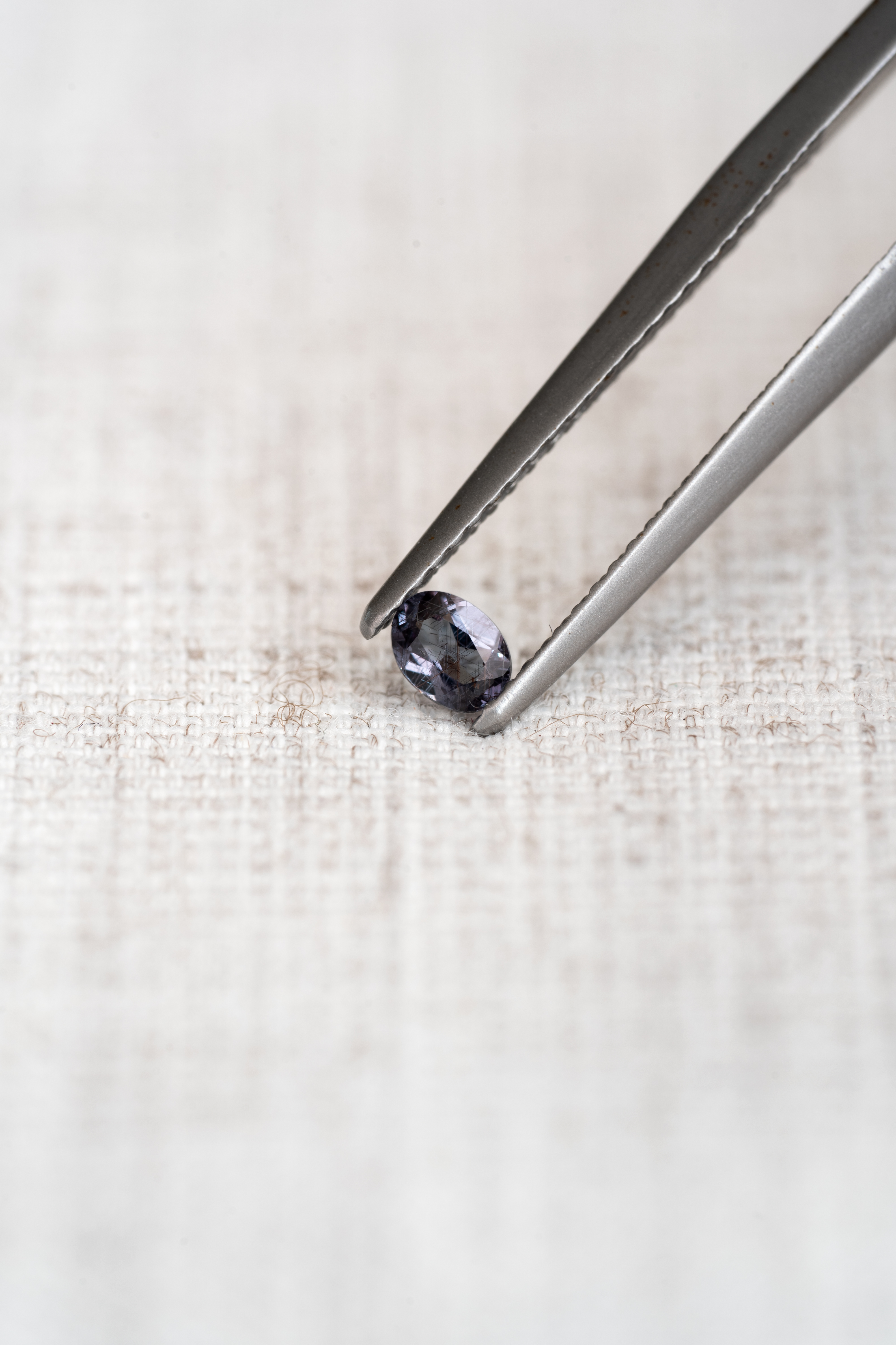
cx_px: 448
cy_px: 672
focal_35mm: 90
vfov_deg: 22.6
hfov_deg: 15.2
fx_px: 3360
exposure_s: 1/2.5
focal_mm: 90
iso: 100
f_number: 8
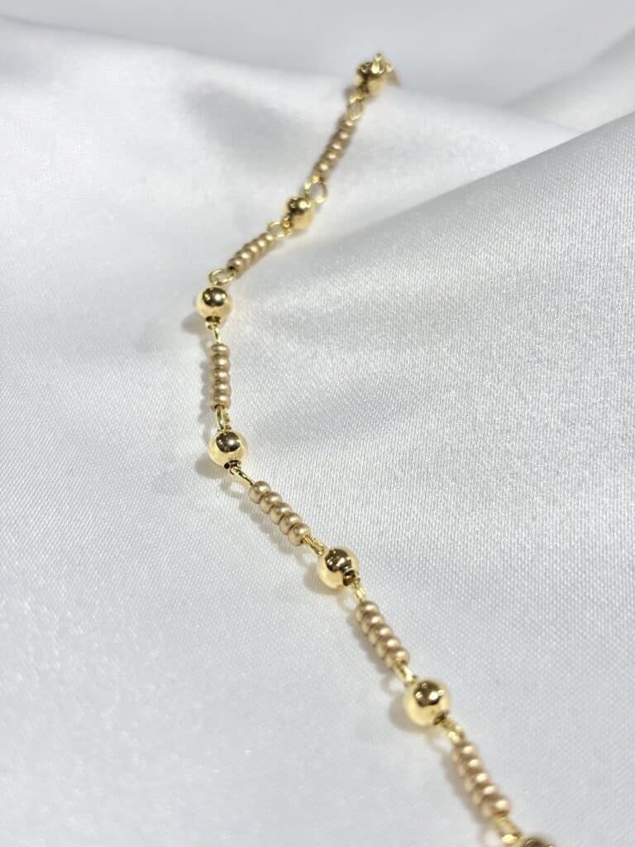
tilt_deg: -27.7
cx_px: 318
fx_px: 1272
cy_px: 424
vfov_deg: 36.8
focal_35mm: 52
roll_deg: +3.4
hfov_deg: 28.0
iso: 32
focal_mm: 5.96
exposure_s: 1/349
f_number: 1.6
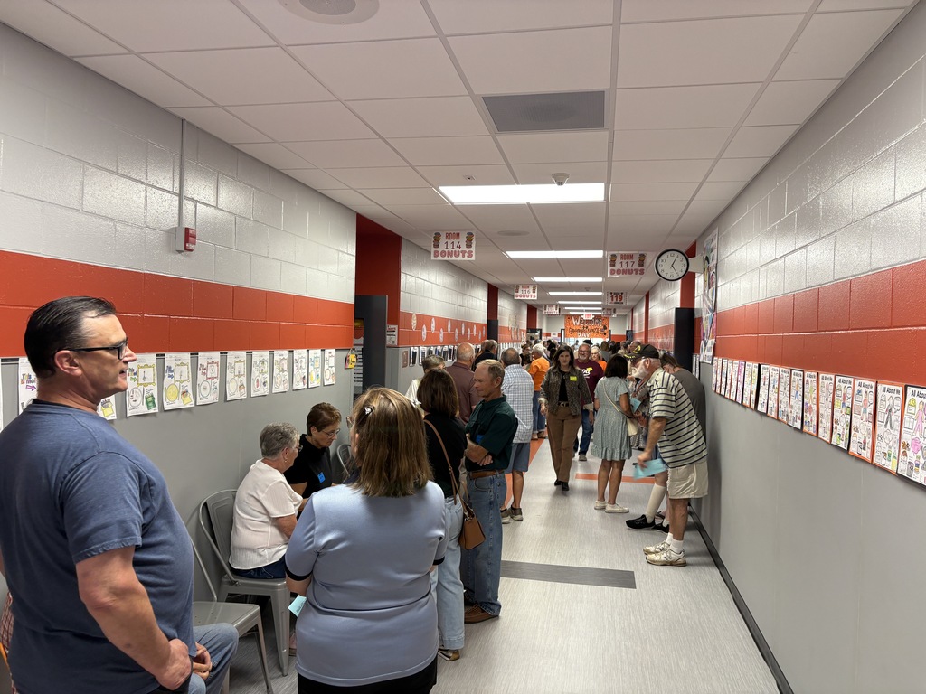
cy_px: 347
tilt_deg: -0.7
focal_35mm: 26
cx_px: 463
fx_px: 696
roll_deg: -0.4
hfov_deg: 67.3
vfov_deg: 53.1
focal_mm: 5.96
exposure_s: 1/60
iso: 100
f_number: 1.6
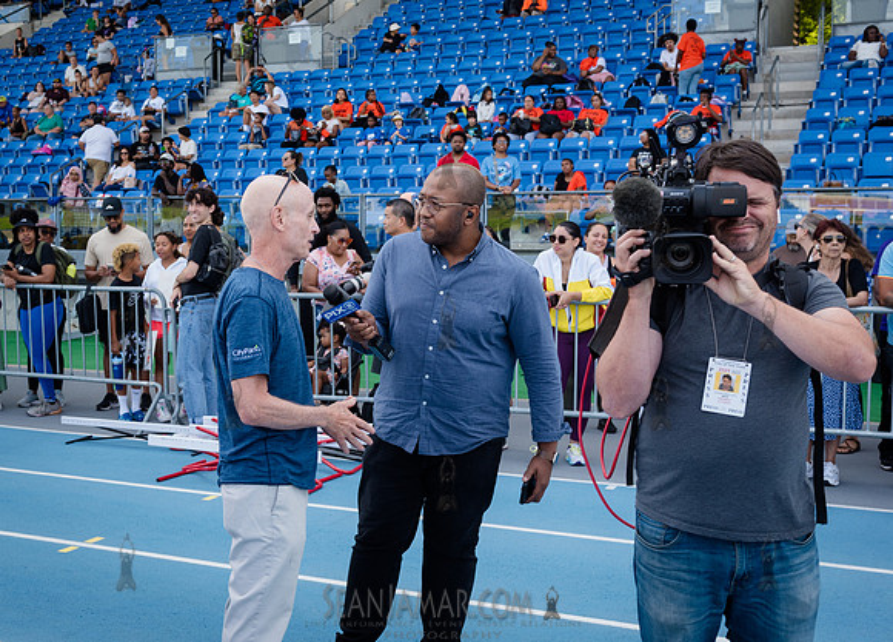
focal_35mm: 47
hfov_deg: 40.5
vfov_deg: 29.8
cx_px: 374
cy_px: 331
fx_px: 1206
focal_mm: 38
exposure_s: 1/250
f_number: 5.6
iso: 400
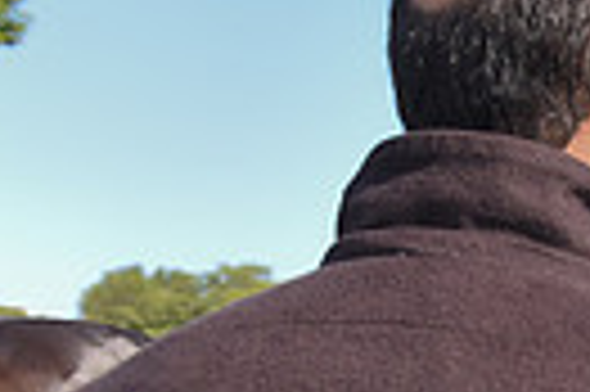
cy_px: 651
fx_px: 2472
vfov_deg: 8.8
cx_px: 1297
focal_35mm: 151
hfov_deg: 11.7
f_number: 5.6
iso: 400
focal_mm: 34
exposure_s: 1/640
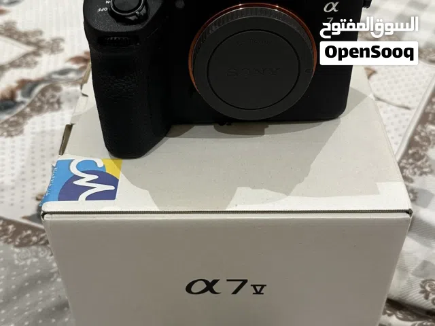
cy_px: 163
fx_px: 302
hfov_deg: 71.6
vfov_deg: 56.8
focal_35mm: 24
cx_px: 218
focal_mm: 6.86
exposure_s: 1/60
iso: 200
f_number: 1.78
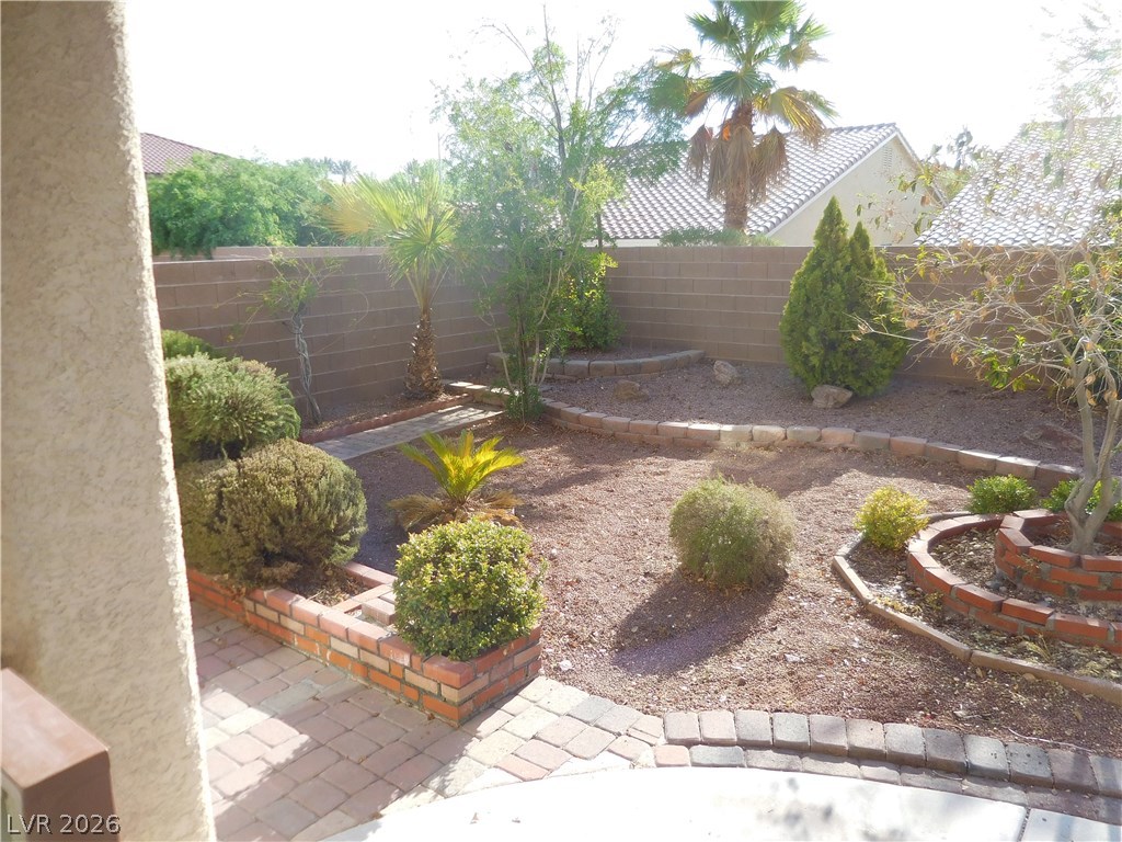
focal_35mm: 25
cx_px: 561
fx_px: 810
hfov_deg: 69.4
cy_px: 421
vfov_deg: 54.9
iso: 125
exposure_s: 1/400
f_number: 3.3
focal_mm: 4.5
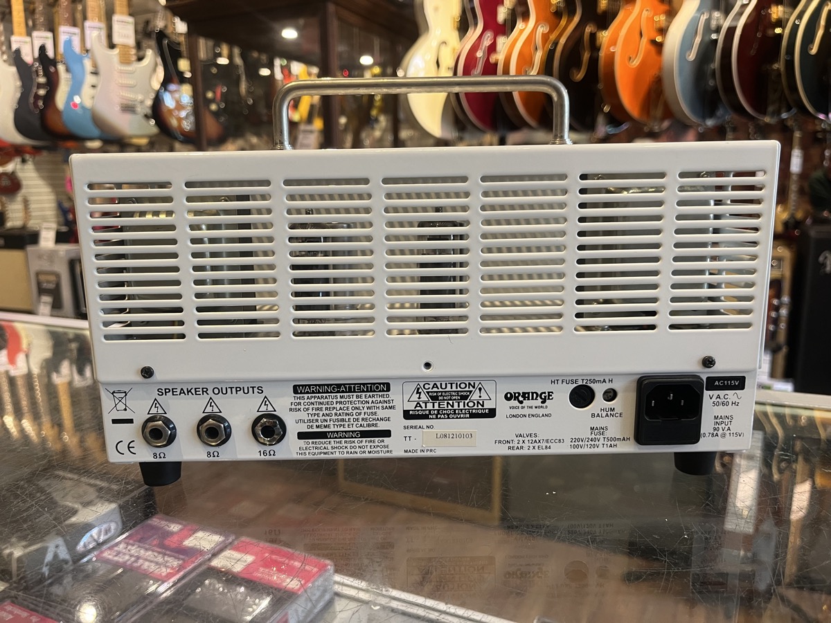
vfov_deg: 53.1
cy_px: 312
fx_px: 624
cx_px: 416
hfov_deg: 67.3
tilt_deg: -11.8
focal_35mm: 26
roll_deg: +0.8
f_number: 1.6
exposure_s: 1/60
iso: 125
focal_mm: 5.1
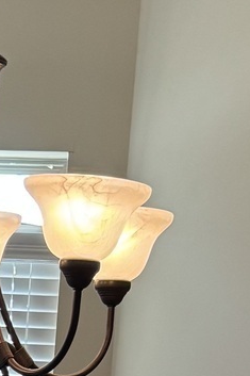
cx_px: -80
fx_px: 1699
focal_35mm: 163
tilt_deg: -14.7
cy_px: 912
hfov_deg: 8.3
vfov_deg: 10.7
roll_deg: -3.2
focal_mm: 6.76
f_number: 1.78
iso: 160
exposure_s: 1/120
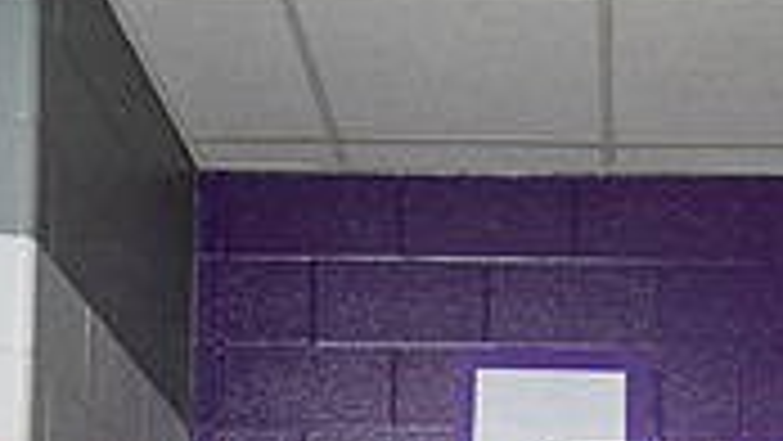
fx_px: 1745
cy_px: 945
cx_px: 616
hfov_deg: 24.9
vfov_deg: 12.3
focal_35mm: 84
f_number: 4
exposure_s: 1/100
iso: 200
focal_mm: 31
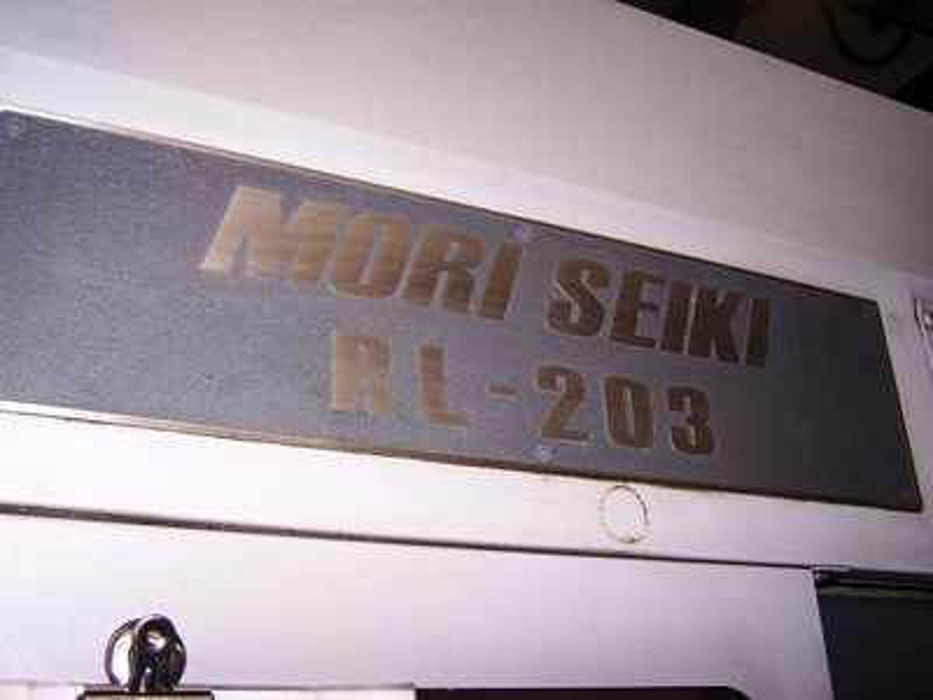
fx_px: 1024
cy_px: 350
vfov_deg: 37.7
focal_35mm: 38
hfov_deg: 49.0
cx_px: 466
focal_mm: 6.3
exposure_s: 1/60
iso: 80
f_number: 2.8
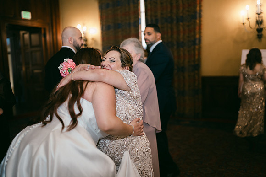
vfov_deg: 37.9
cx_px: 133
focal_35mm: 35
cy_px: 88
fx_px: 259
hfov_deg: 54.4
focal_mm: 35
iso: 640
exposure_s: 1/125
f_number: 1.2
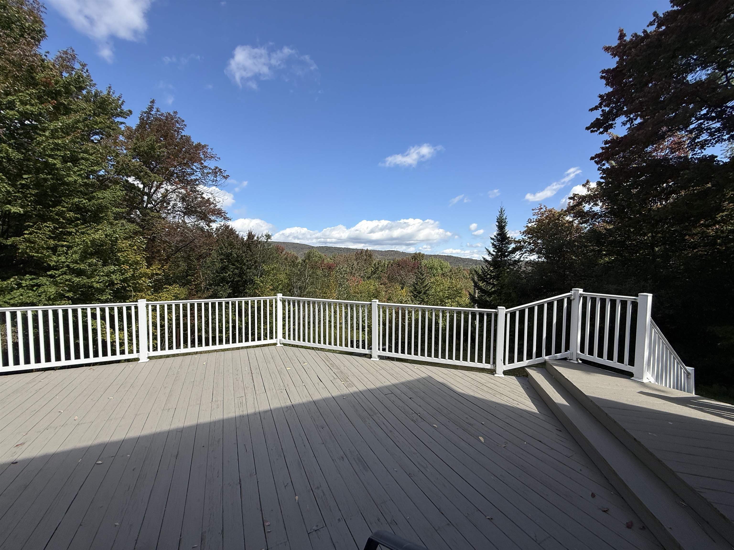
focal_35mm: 14
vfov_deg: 85.7
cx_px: 367
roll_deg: -0.3
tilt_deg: -1.5
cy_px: 275
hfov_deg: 102.1
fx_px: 297
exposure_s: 1/2165
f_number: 2.2
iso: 50
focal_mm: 2.22
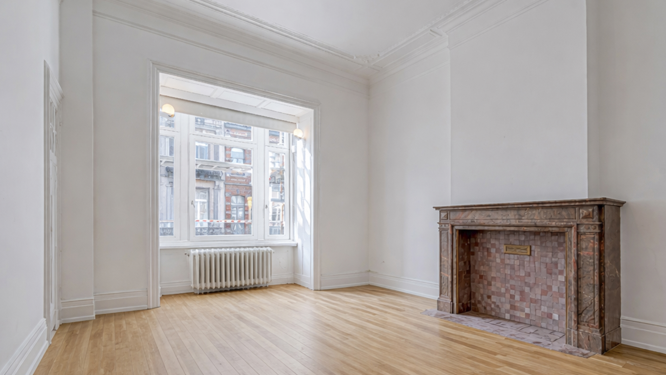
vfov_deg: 63.4
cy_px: 224
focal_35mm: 17
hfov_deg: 95.9
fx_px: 300
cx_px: 349
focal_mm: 12
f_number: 7.1
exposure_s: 1/13
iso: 100
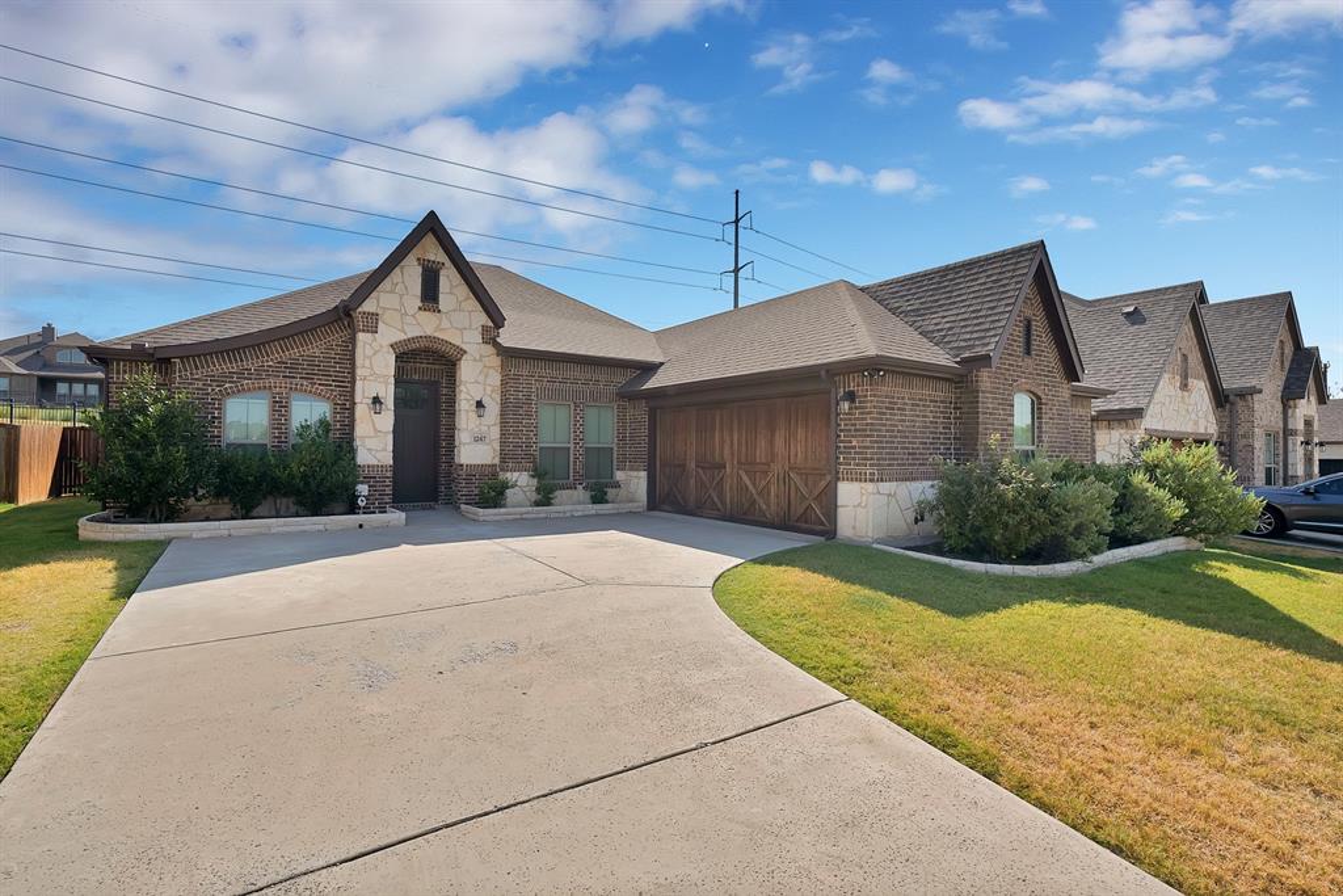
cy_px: 448
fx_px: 597
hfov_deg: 96.7
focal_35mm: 16
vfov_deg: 73.8
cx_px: 672
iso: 640
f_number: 13
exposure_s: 1/250
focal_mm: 16
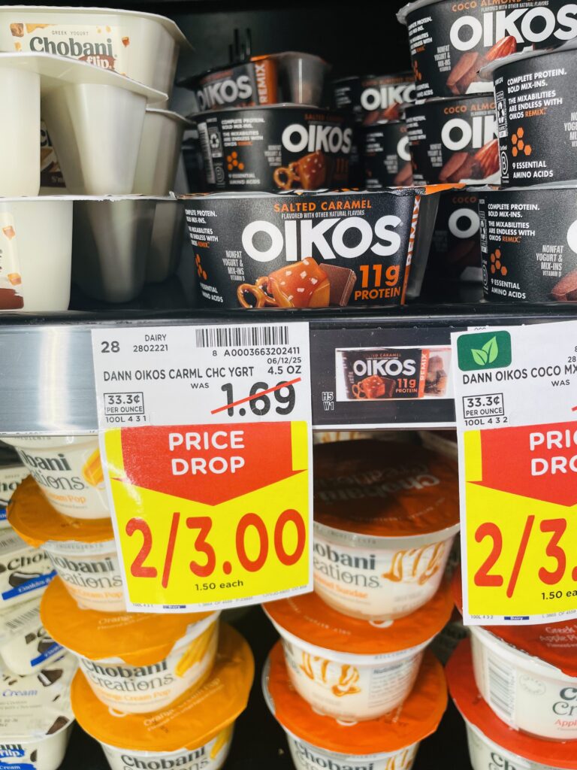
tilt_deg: -16.8
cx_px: 288
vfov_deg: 67.3
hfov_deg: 53.1
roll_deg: +1.8
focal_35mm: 26
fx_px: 578
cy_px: 385
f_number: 1.6
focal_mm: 4.2
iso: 50
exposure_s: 1/134
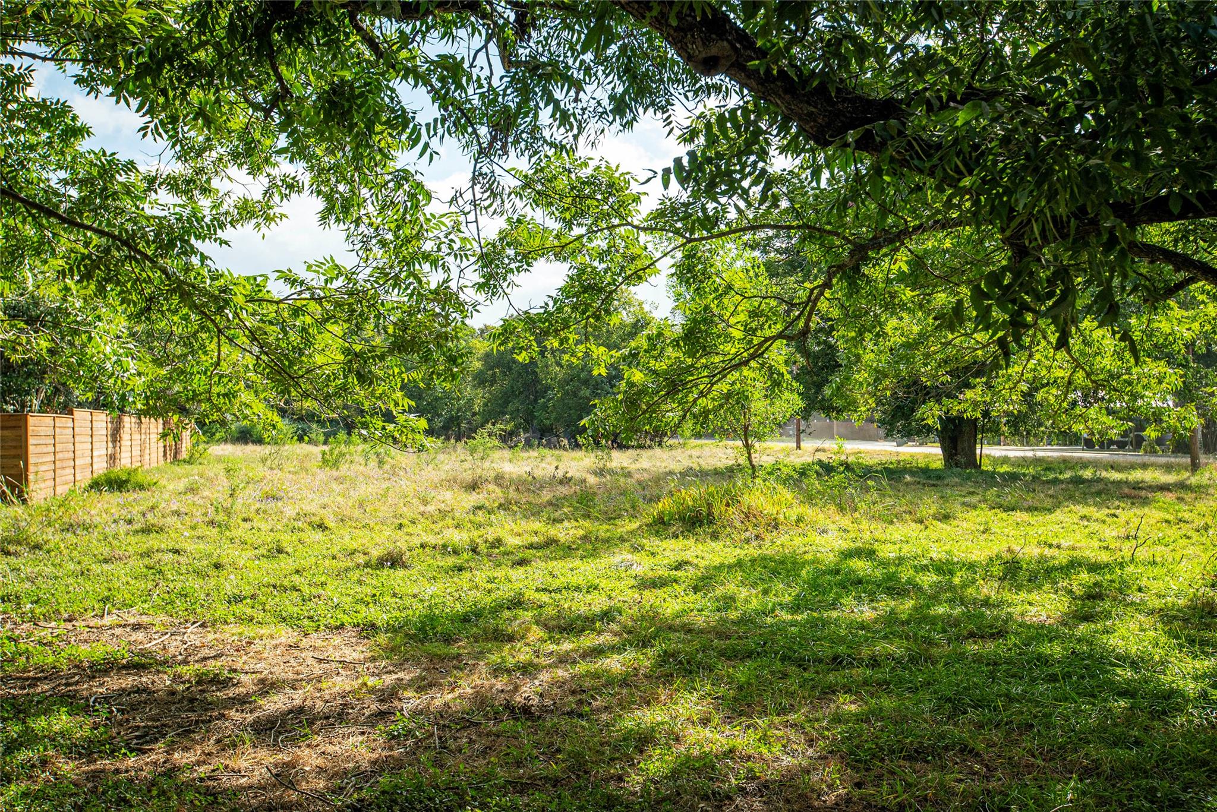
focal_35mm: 35
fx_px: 1184
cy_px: 406
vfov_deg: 37.9
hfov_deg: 54.4
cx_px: 608
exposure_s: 1/500
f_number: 5
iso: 640
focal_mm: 35
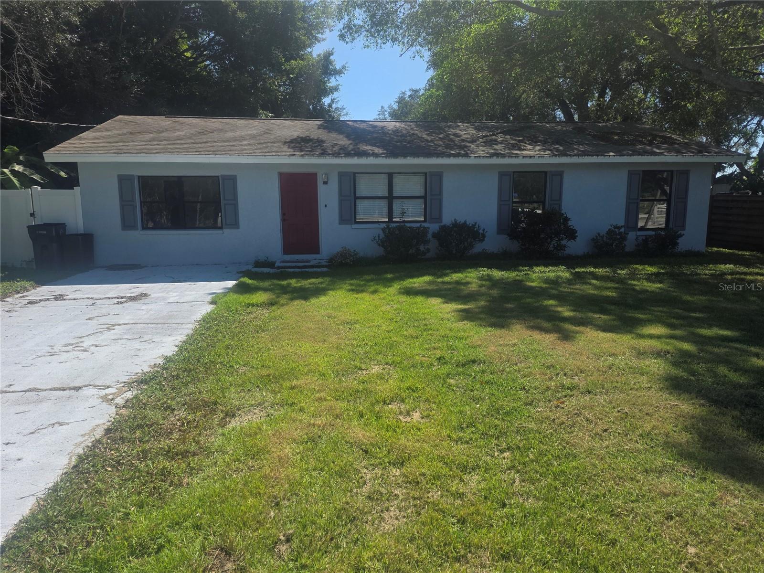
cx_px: 382
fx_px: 508
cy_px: 286
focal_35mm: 23
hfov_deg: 73.9
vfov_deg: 58.9
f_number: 1.7
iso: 80
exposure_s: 1/5608
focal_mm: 6.25
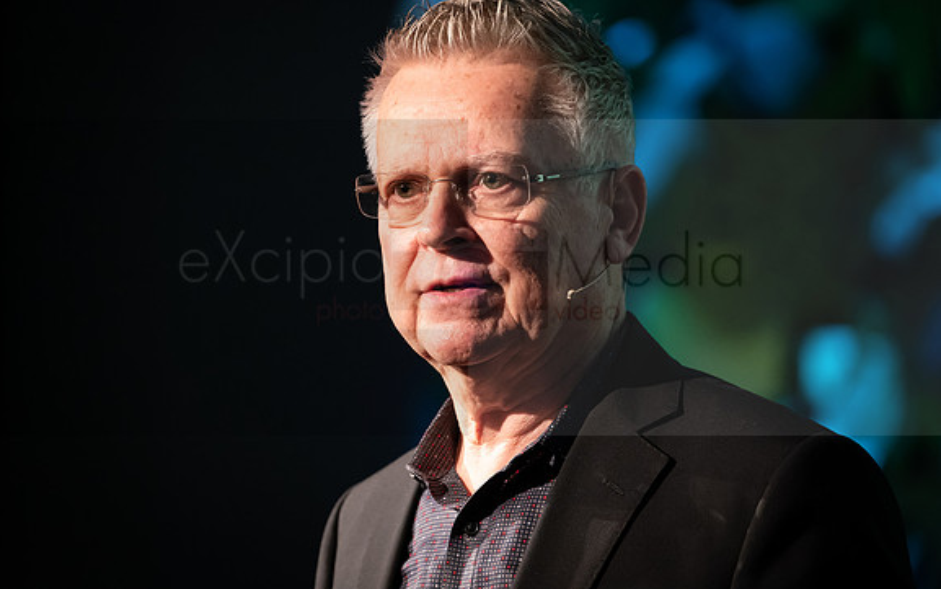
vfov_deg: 3.2
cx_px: 470
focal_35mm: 410
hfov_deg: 5.1
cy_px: 277
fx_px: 10518
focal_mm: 400
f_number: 5.6
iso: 6400
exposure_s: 1/125
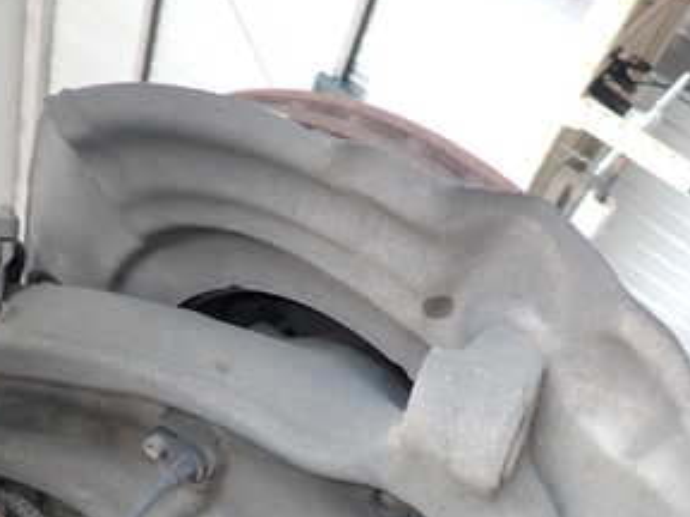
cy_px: 467
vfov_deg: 27.0
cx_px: 187
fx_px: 1037
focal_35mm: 52
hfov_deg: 36.1
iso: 160
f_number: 2
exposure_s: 1/60
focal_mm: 4.5
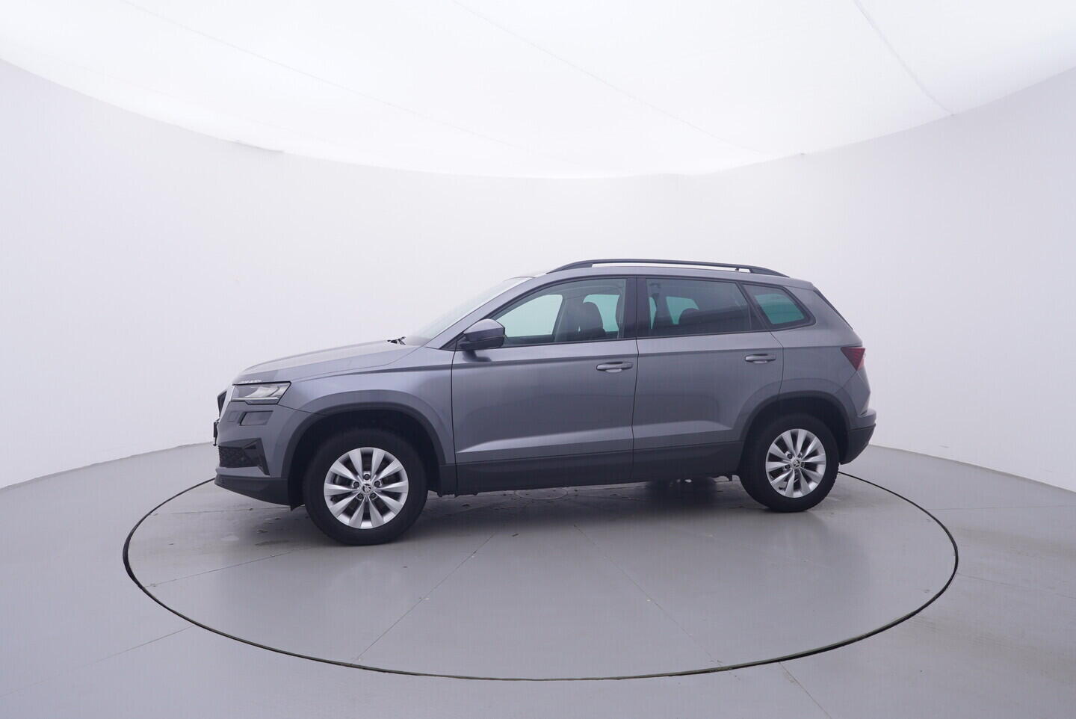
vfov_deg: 56.2
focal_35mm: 22
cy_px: 360
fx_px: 673
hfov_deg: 77.3
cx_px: 538
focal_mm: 15
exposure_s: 1/80
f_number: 5
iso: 200
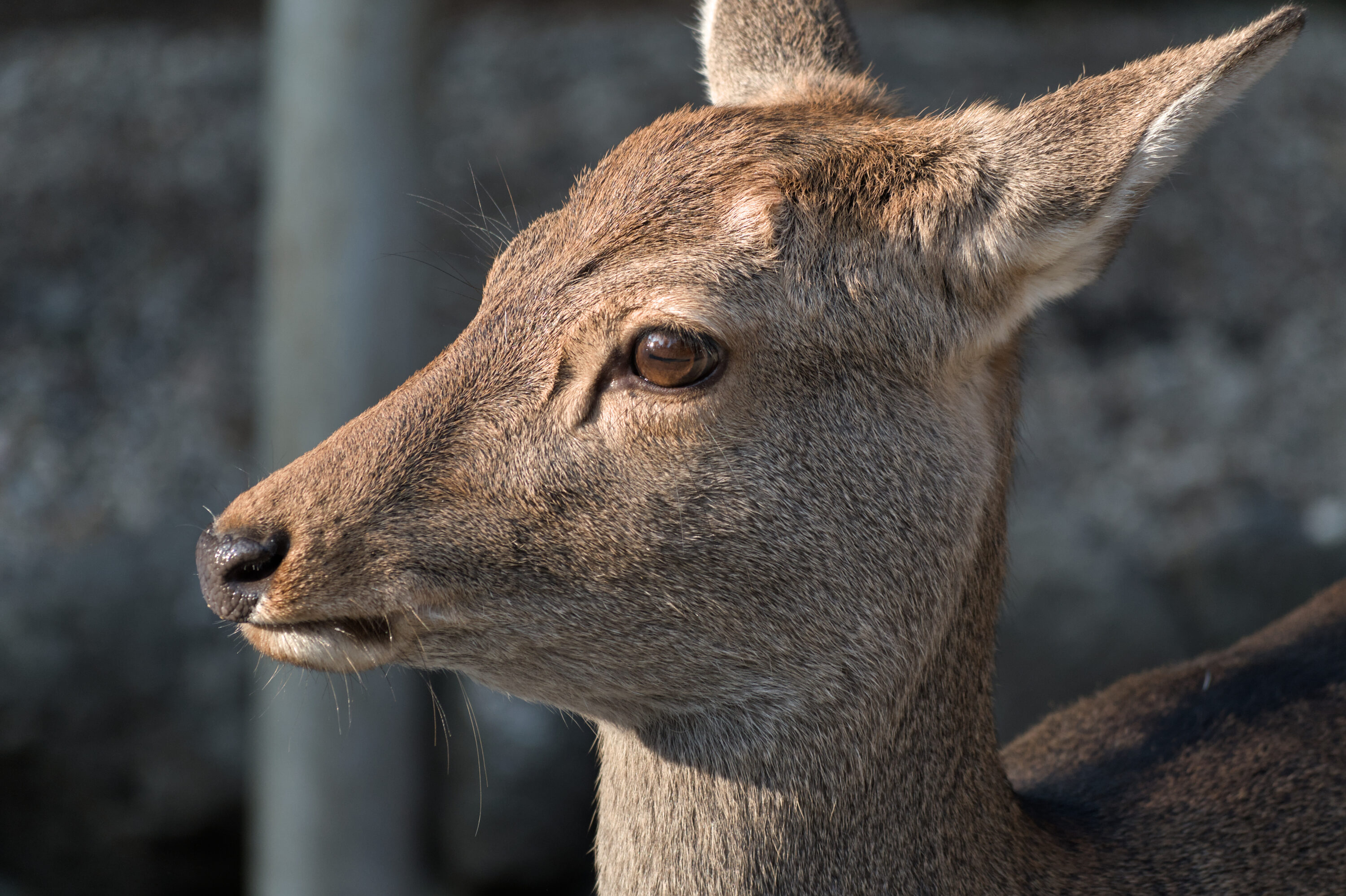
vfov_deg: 4.6
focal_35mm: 300
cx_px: 673
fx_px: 11211
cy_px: 448
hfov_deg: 6.9
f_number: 5.6
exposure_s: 1/320
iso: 450
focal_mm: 200
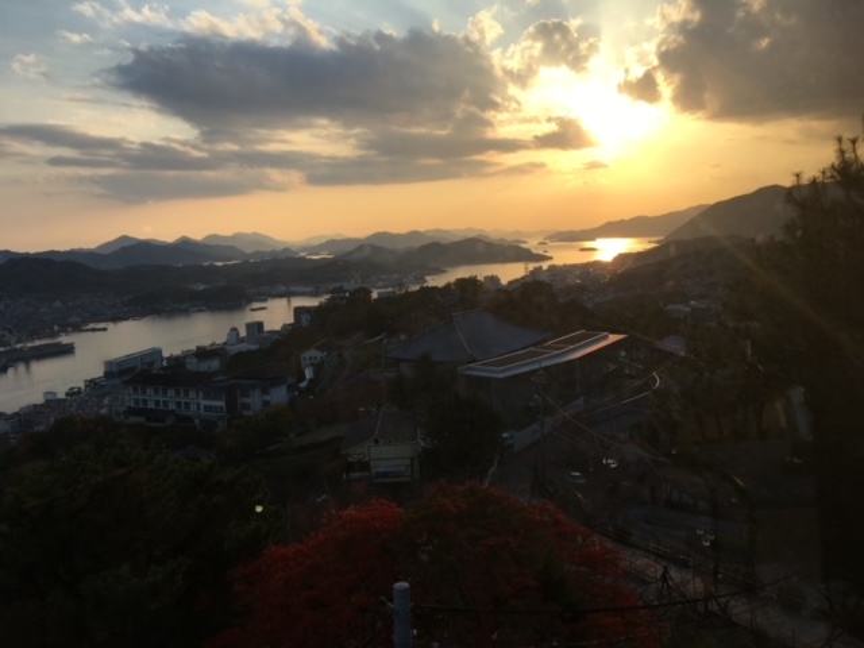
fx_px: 724
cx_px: 432
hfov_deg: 61.7
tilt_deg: -6.5
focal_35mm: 29
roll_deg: +2.8
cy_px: 324
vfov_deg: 48.2
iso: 25
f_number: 2.2
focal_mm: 4.15
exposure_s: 1/1374
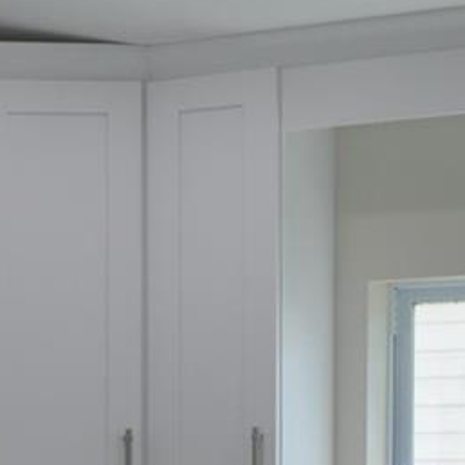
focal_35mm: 142
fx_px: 2158
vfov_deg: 12.1
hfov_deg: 11.0
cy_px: 542
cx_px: -508
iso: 400
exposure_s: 1/100
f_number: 5
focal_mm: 18
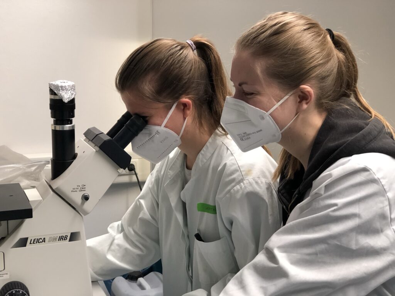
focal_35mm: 57
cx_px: 198
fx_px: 650
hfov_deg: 33.8
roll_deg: -0.5
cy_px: 148
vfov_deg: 25.7
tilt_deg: -10.9
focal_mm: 6.6
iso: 100
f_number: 2.8
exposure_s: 1/33
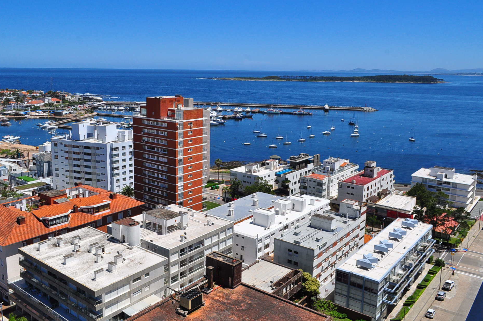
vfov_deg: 42.2
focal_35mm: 31
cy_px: 141
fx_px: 415
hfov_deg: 60.2
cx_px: 220
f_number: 14
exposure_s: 1/800
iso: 400
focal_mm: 18
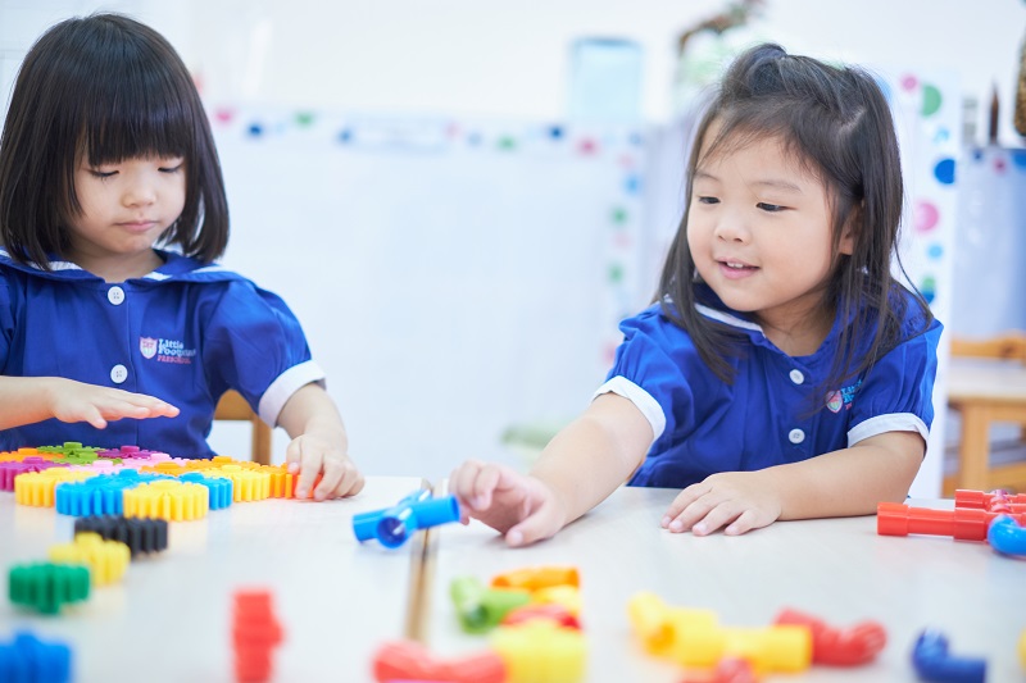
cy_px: 342
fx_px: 1510
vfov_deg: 25.5
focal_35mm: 53
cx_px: 513
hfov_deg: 37.5
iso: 640
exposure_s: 1/160
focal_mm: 35
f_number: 1.4
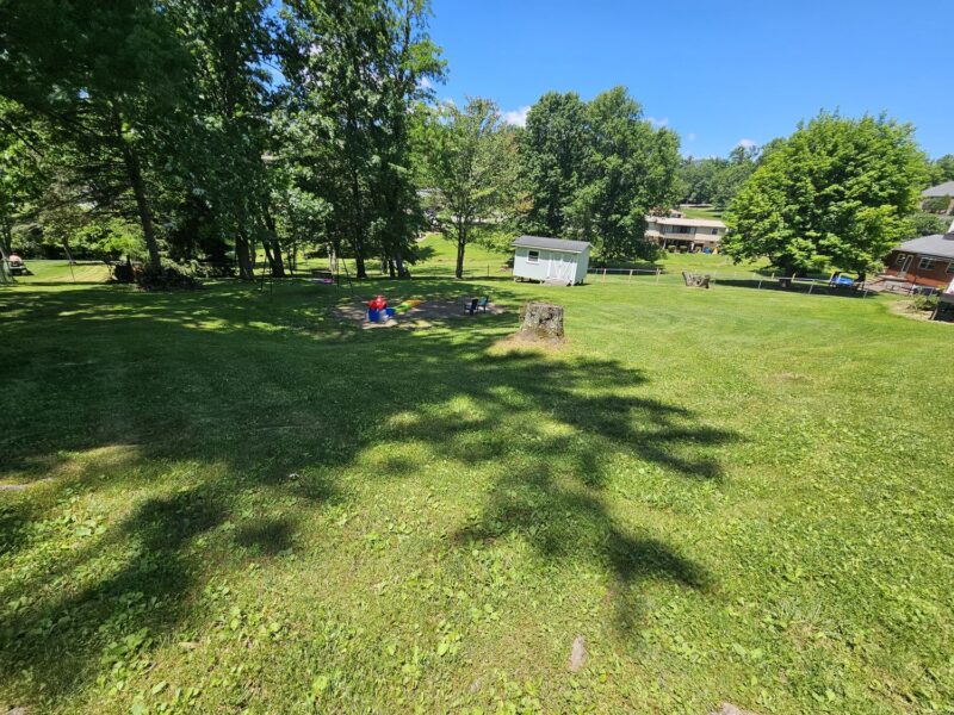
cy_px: 358
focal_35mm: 13
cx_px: 477
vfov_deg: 89.9
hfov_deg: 106.2
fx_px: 358
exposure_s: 1/1248
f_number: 2.2
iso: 50
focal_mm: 2.2
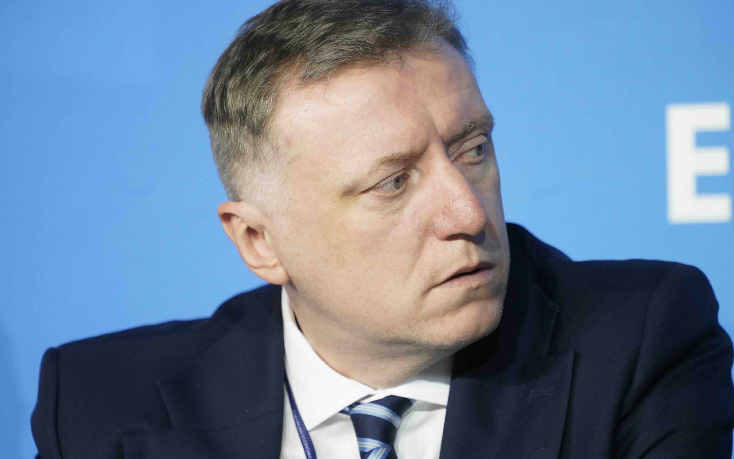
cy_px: 214
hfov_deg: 5.0
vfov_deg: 3.1
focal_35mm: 418
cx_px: 371
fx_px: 8362
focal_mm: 400
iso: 5000
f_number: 5.6
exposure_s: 1/125
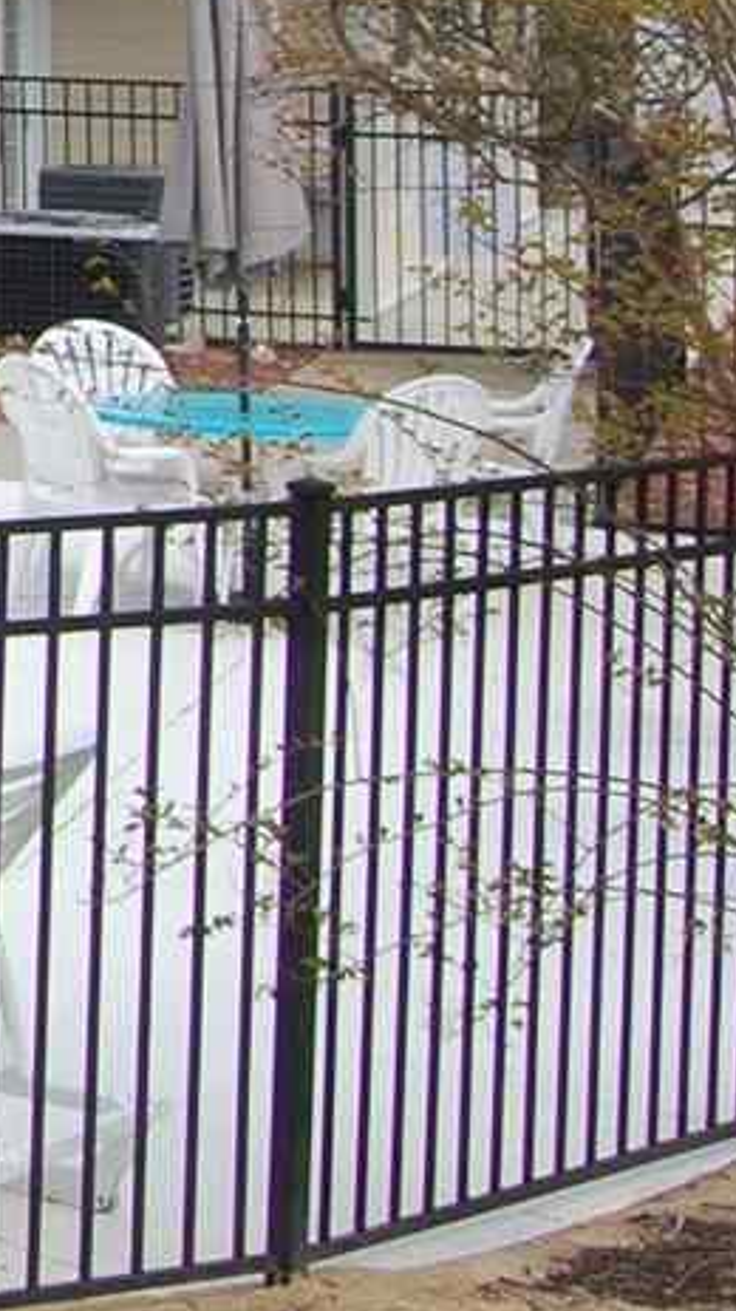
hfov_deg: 7.8
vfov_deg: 16.3
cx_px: -1783
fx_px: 4342
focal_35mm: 125
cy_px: -333
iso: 200
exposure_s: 1/320
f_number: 9
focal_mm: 18
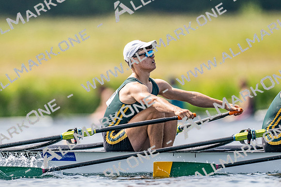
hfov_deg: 2.3
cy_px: 94
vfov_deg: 1.5
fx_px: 7021
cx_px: 140
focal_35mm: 900
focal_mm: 600
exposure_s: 1/2500
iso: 220
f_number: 4
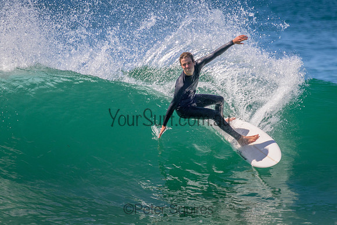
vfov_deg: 1.5
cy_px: 97
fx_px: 8535
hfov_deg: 2.3
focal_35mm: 912
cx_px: 186
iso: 1000
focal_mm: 800
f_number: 11
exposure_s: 1/1600
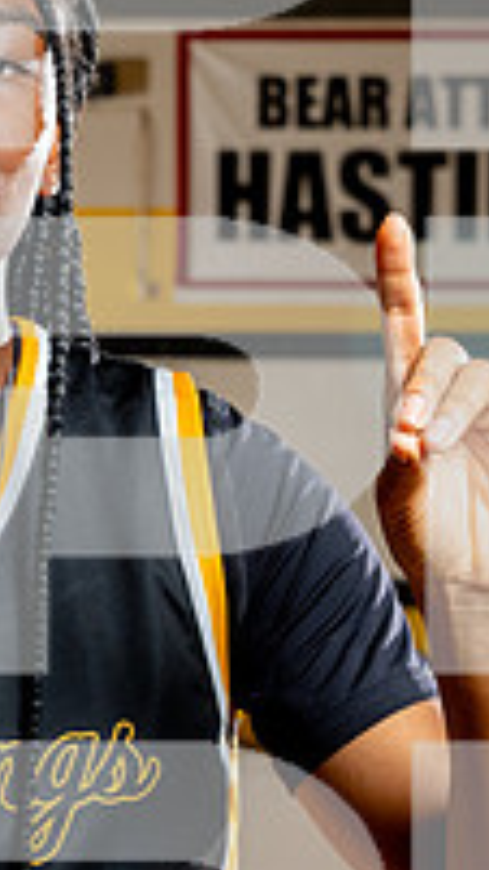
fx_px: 4059
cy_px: 437
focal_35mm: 176
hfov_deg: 6.8
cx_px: -194
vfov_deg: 12.2
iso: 800
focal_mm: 56
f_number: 8
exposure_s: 1/250
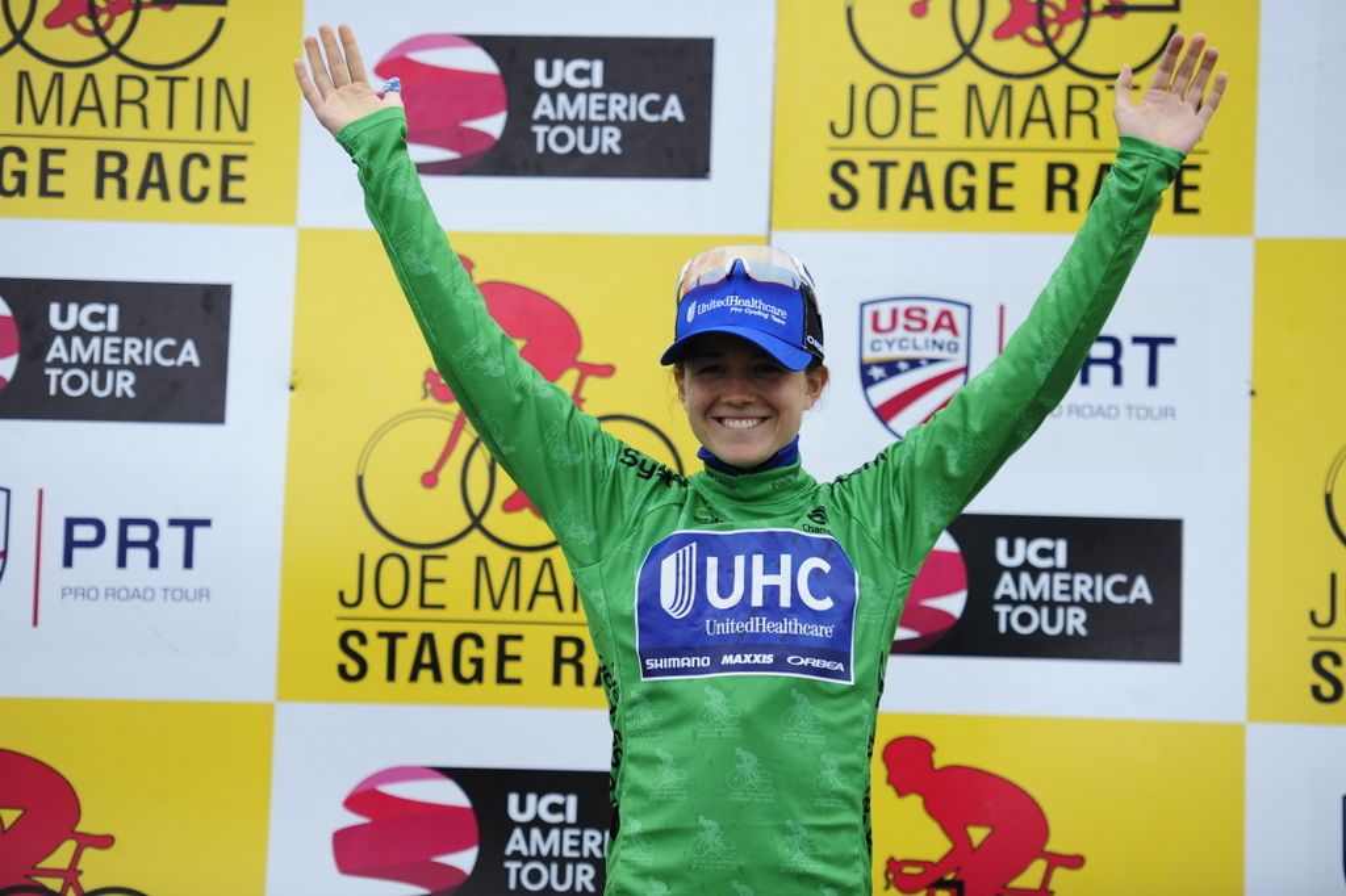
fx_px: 5232
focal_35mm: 140
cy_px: 448
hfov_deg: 14.7
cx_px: 673
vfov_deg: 9.8
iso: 200
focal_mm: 140
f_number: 2.8
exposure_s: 1/250
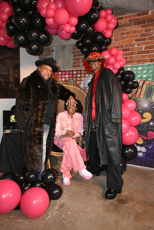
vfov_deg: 67.4
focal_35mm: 27
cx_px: 77
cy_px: 115
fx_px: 173
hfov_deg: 48.0
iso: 6400
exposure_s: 1/60
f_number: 3.5
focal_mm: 18
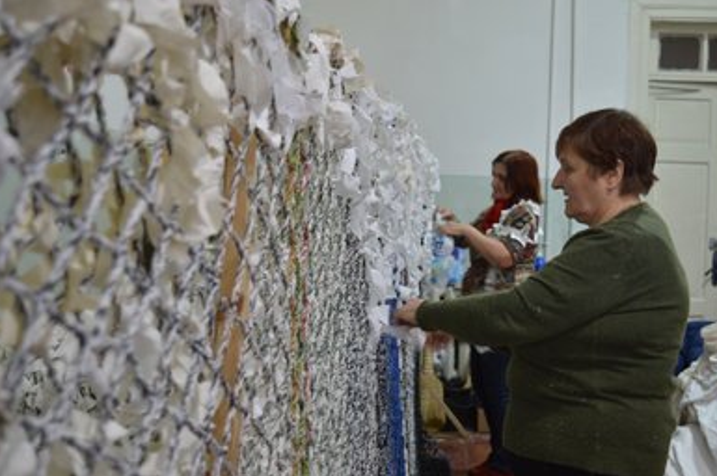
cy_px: 232
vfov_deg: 25.5
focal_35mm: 53
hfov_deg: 37.5
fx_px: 1055
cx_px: 365
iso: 500
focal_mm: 34
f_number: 4.5
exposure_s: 1/15
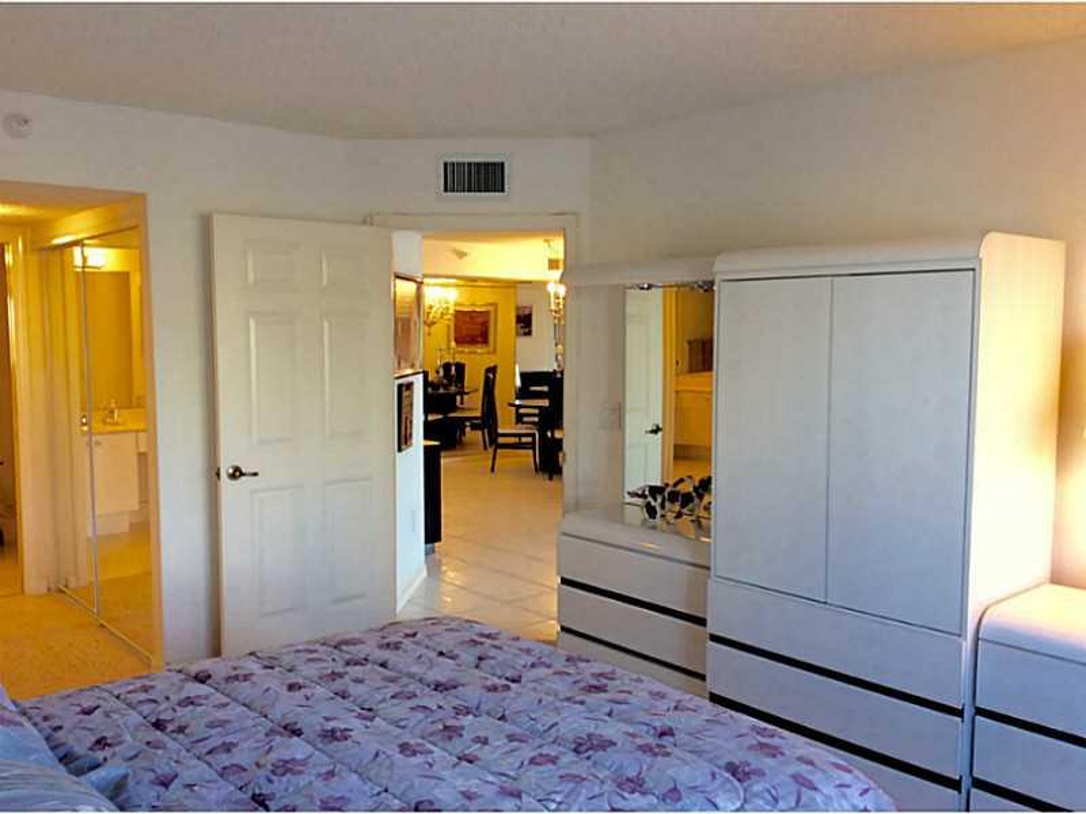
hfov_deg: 56.8
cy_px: 407
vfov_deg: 44.2
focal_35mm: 32
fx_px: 1004
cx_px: 543
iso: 40
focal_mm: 3.3
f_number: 2.4
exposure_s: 1/24
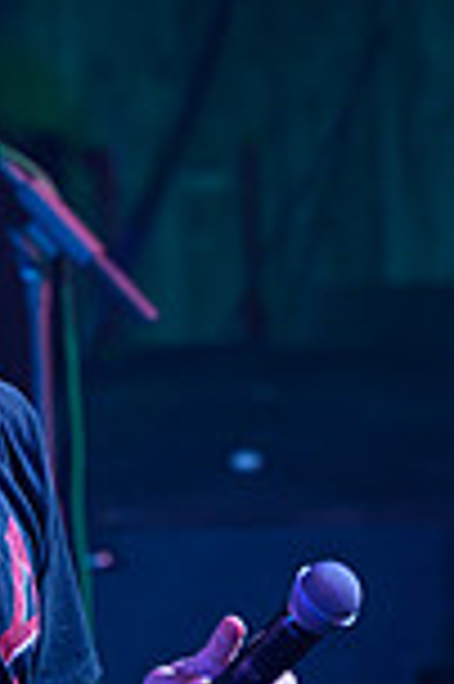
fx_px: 6730
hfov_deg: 3.9
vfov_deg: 5.8
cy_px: 796
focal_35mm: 355
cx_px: 135
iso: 2500
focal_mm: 120
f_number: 2.8
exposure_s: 1/400
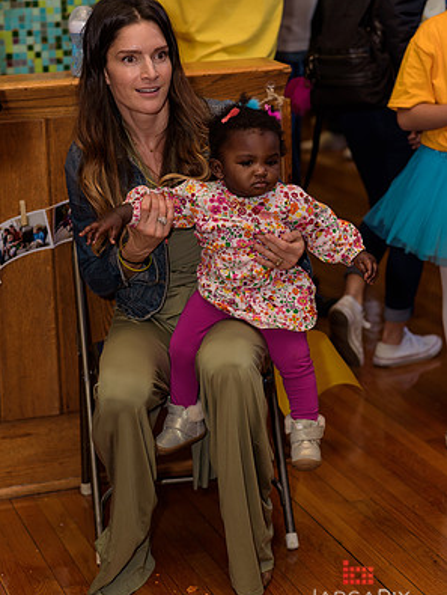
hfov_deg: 15.9
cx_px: 223
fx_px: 1599
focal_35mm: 93
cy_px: 298
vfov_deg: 21.1
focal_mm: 85
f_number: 3.2
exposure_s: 1/125
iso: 320
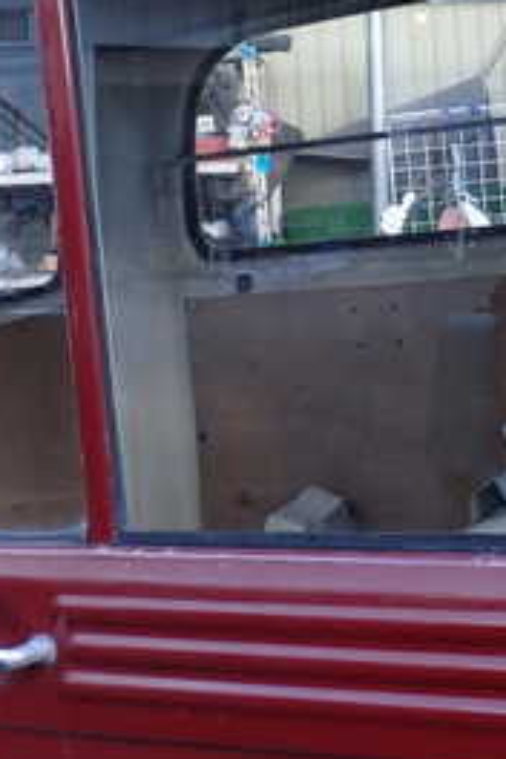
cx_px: 460
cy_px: 158
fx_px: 1497
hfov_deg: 18.8
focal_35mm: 71
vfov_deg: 27.9
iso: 100
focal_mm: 5.4
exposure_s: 1/80
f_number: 3.2
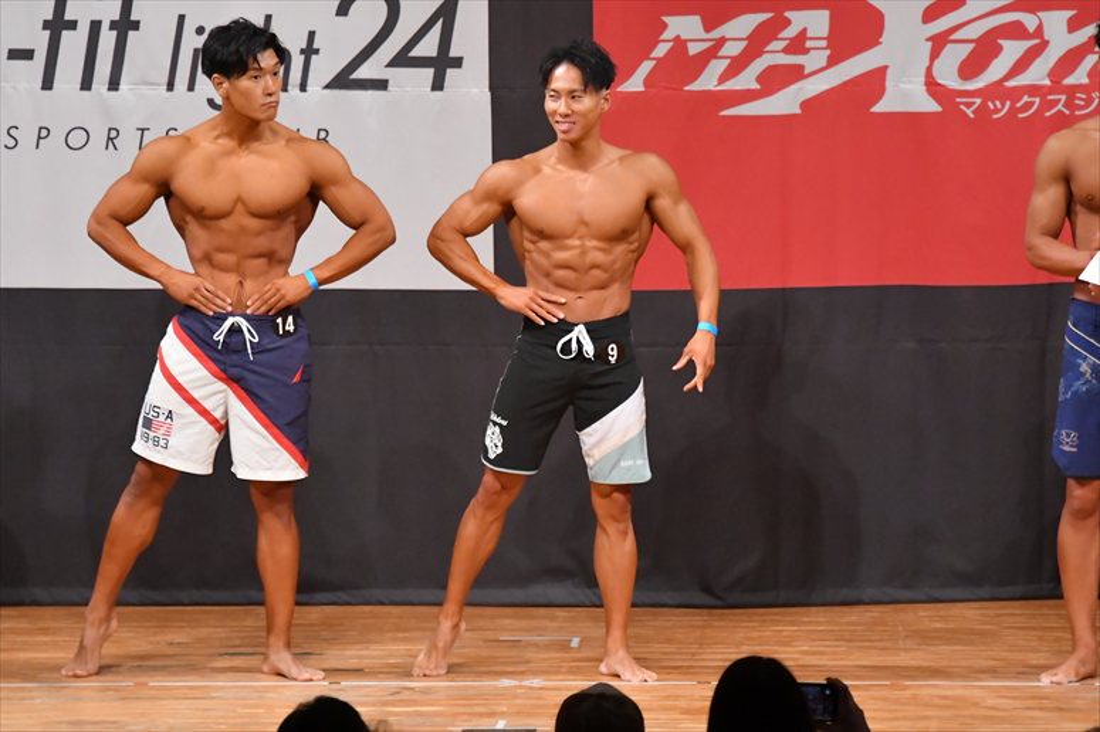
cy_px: 366
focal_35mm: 285
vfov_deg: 4.8
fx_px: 8704
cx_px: 550
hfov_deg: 7.2
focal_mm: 190
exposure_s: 1/400
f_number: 5.6
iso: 8000
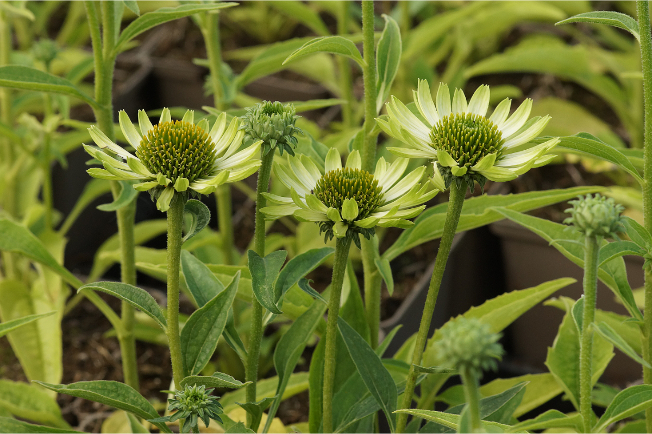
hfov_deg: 13.7
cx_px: 326
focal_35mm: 150
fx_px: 2716
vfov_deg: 9.1
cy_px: 217
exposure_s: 1/160
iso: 500
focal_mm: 100
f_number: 8
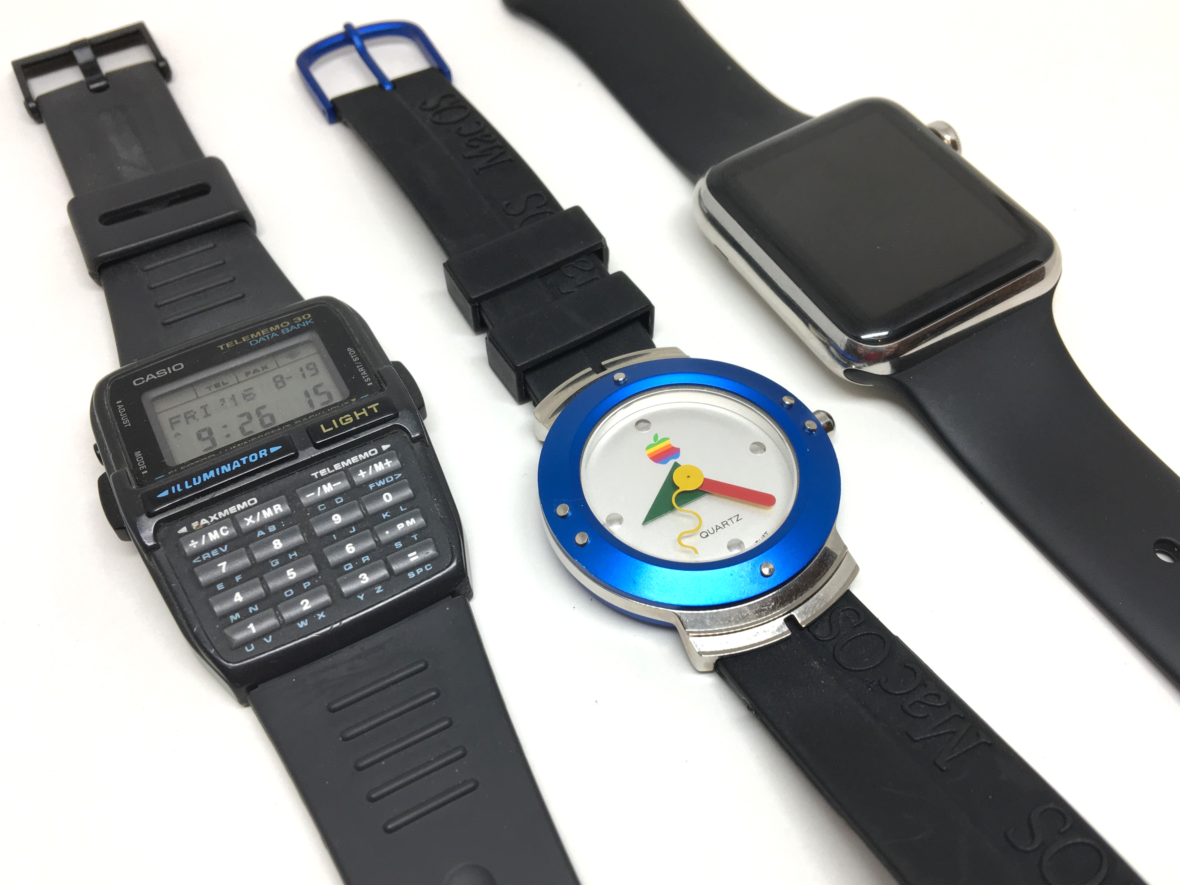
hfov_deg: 56.7
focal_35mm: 32
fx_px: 1091
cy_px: 463
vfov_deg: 44.2
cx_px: 637
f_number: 2.2
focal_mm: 4.15
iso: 40
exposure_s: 1/120
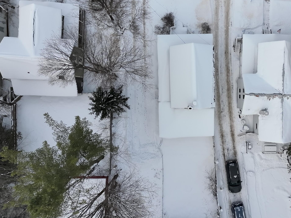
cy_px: 90
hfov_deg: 48.6
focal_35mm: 38
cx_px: 180
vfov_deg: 37.6
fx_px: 319
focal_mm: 6.72
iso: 180
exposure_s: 1/1500
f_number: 1.7
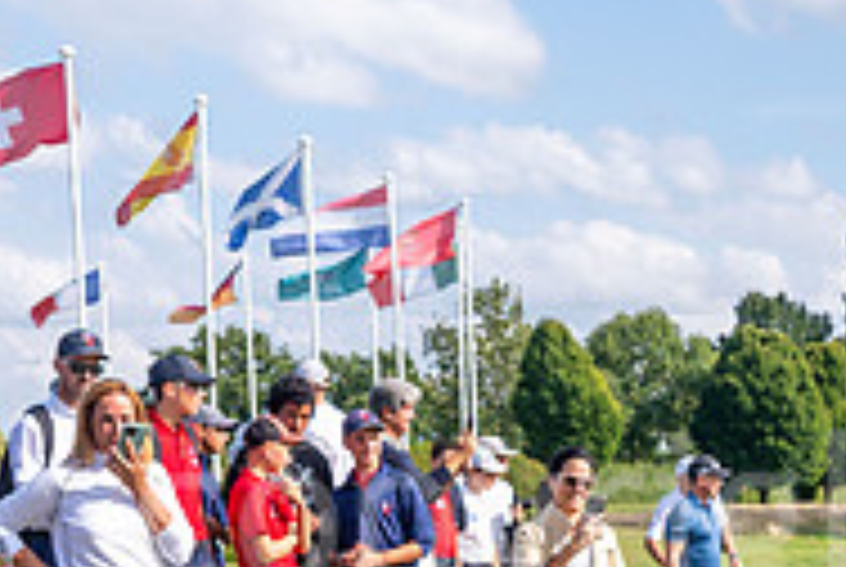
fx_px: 2283
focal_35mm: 97
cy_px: 803
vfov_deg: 13.5
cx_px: 724
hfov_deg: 20.7
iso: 250
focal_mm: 31.5
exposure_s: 1/1000
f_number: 6.3
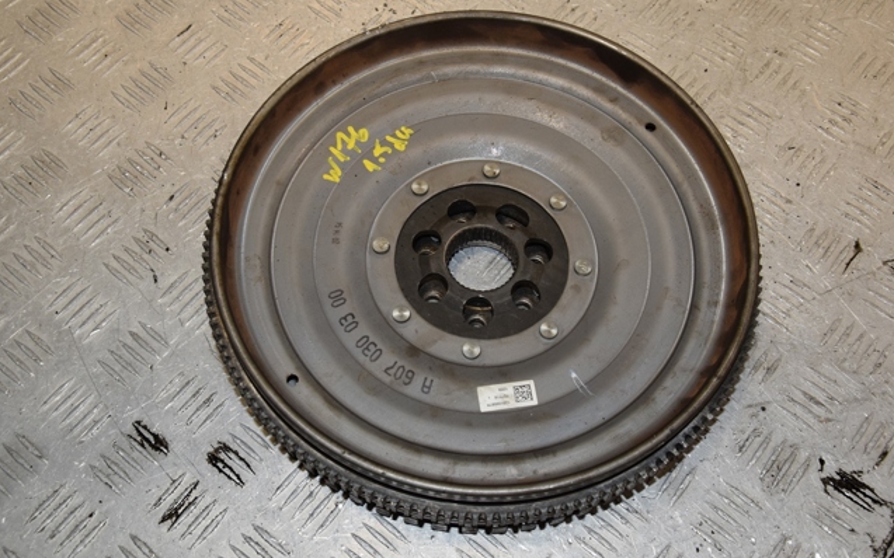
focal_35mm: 43
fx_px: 1048
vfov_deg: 29.9
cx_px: 448
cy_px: 273
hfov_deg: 46.2
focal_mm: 28
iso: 800
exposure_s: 1/200
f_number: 10
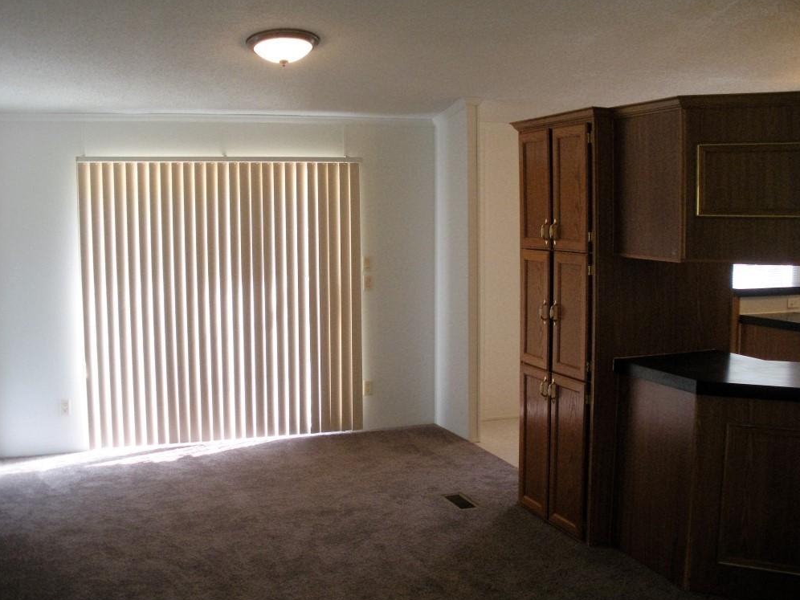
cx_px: 408
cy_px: 301
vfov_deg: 38.7
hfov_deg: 50.1
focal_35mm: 37
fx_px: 855
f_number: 3.5
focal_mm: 6.3
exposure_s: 1/54.8
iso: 265
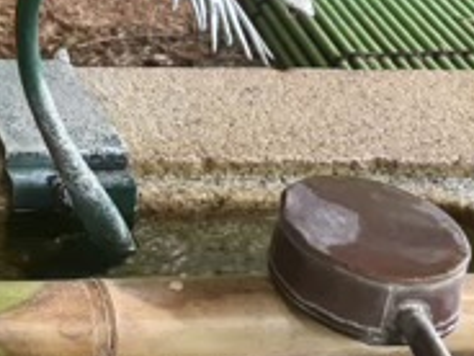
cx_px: -276
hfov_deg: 17.4
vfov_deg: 14.0
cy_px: -187
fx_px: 1356
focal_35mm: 99
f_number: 1.6
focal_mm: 5.96
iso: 160
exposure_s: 1/60
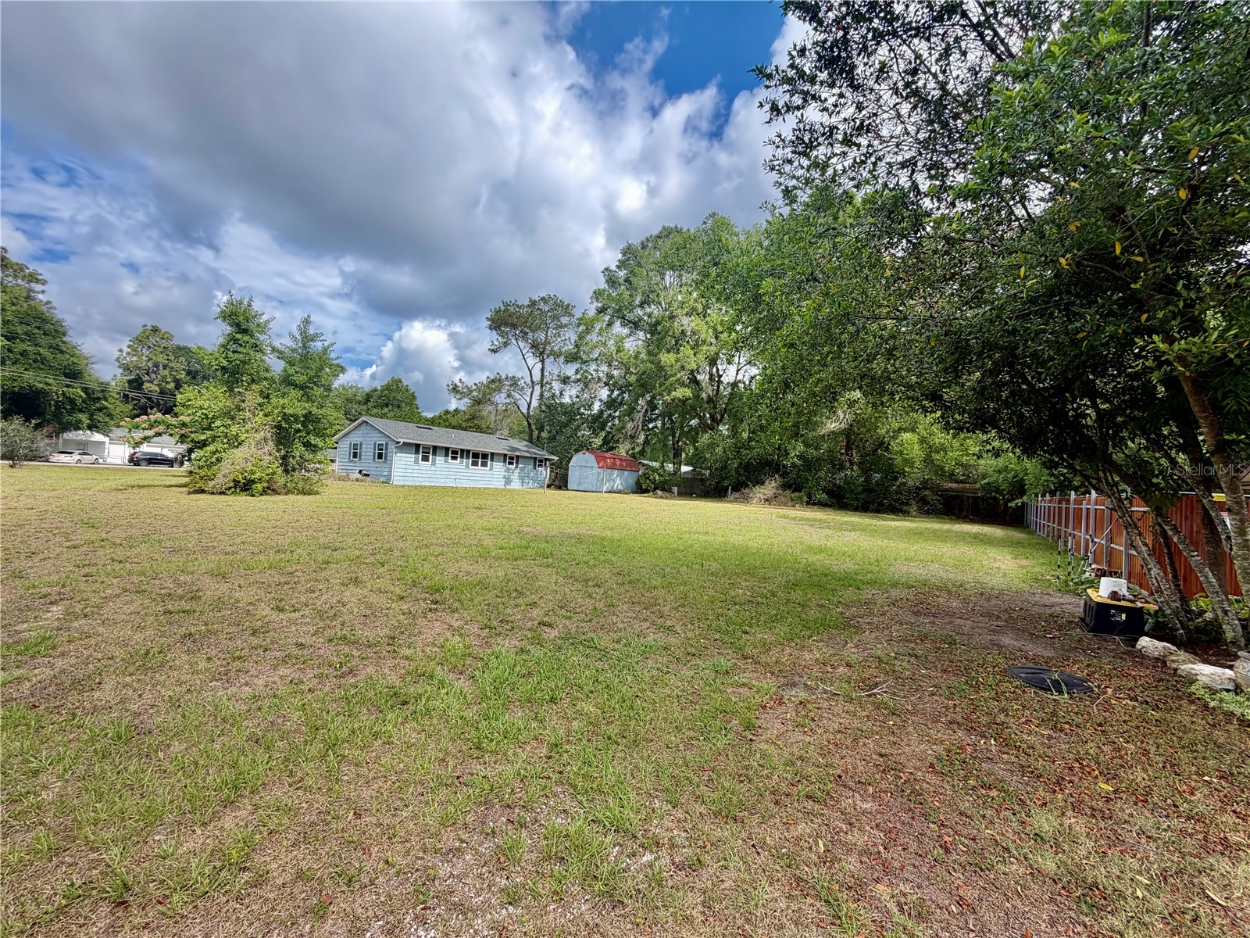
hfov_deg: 102.1
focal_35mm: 14
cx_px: 625
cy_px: 469
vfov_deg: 85.7
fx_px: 506
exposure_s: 1/336
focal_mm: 2.22
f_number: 2.2
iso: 50
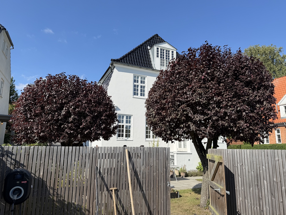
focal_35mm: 24
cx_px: 143
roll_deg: -1.6
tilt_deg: +10.9
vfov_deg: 56.8
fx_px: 198
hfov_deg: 71.6
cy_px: 108
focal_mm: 6.76
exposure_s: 1/3953
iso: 80
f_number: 1.78
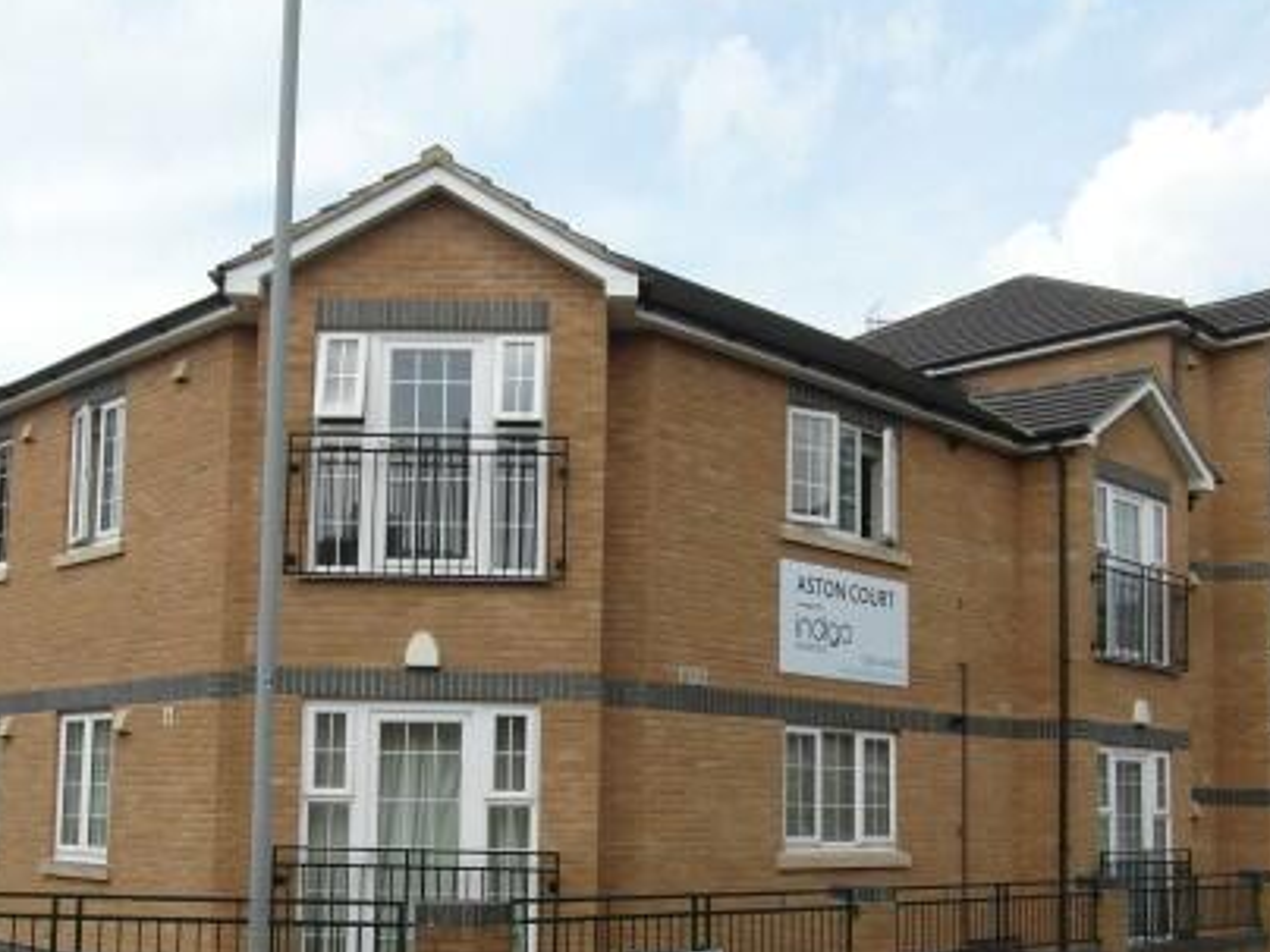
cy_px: 663
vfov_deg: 37.2
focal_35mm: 38
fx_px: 1394
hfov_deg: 48.8
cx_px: 534
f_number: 4.6
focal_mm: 4
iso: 80
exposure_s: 1/250
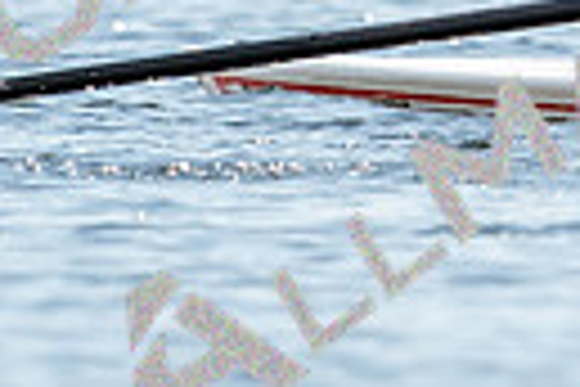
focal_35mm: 1981
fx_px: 31914
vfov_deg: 0.7
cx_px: 1039
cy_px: -227
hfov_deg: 1.0
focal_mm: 441
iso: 320
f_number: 6.3
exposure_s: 1/2000
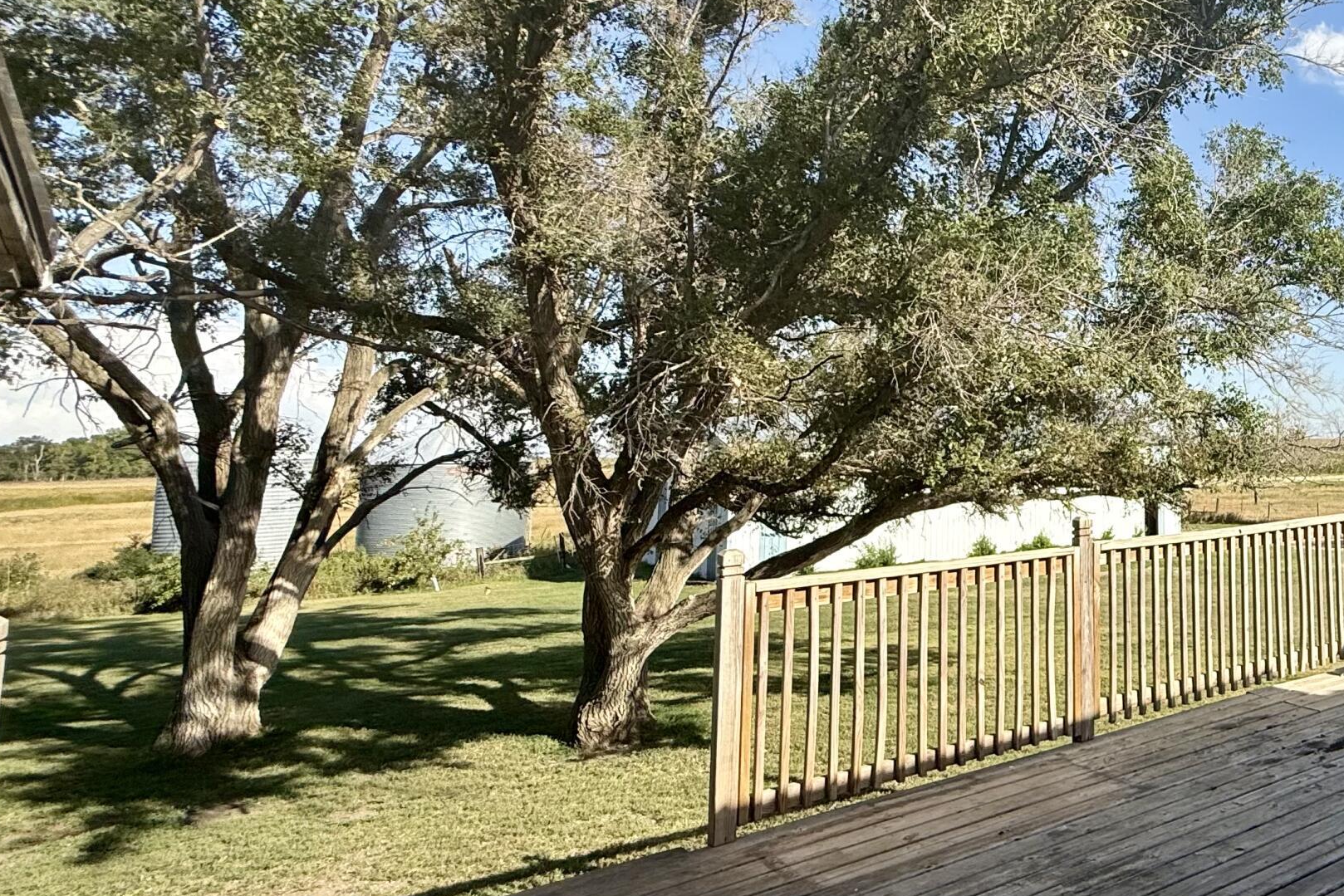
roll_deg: +0.8
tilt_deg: +7.8
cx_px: 1239
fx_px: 1008
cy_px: 340
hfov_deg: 56.8
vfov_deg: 47.5
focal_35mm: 27
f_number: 2.2
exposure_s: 1/1572
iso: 50
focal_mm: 2.22
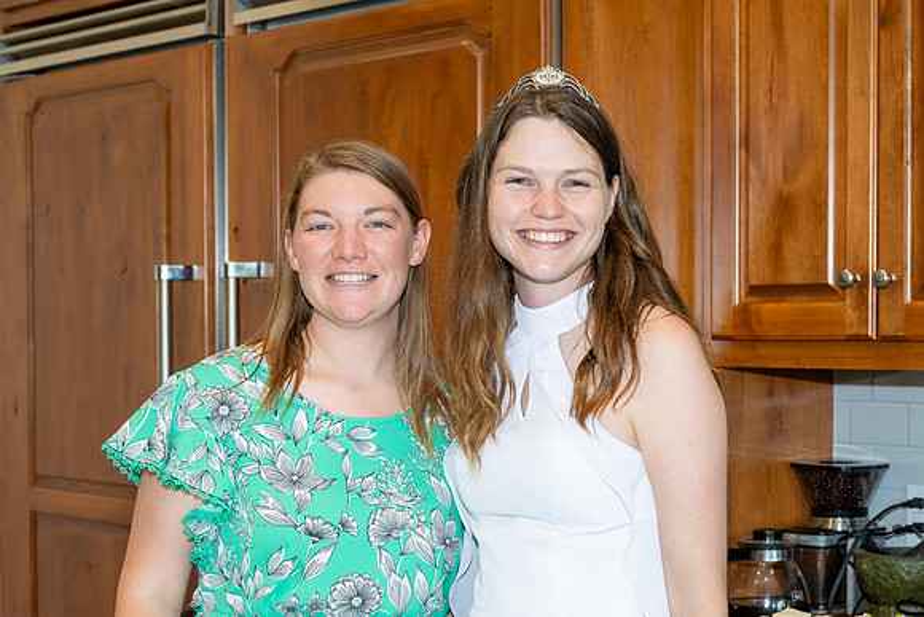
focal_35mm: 75
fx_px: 1931
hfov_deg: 26.9
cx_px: 488
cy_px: 416
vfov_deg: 18.1
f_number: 5.6
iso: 800
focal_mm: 54
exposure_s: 1/125
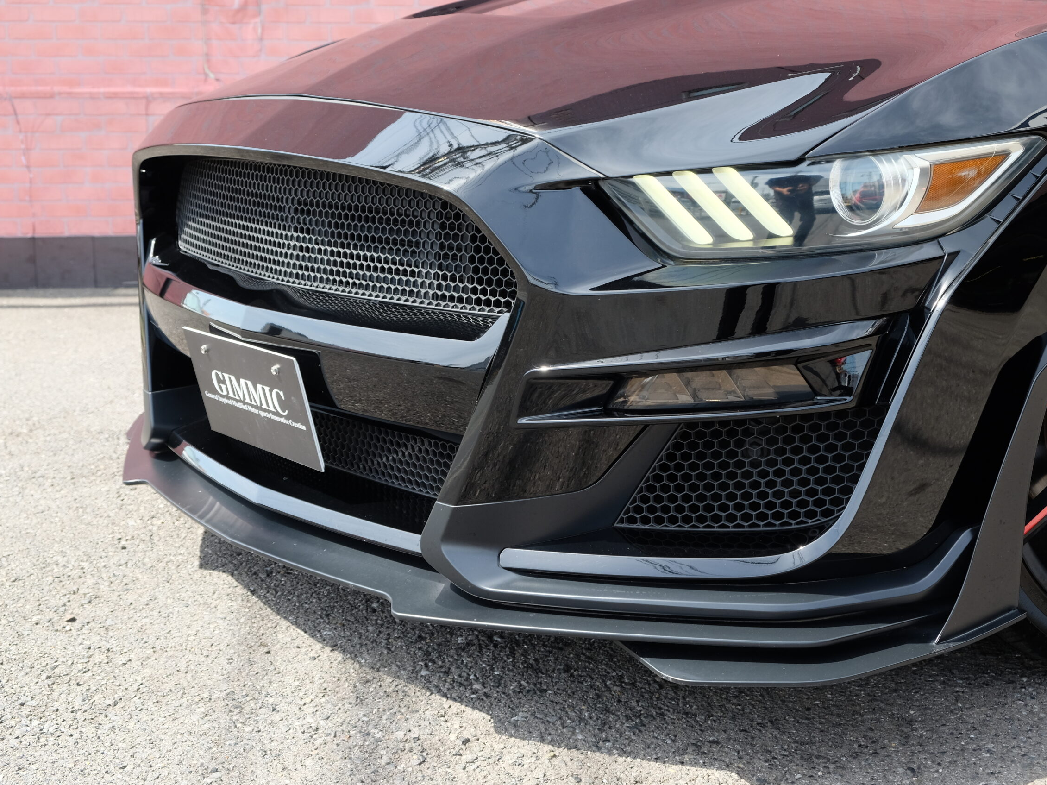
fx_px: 1482
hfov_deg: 38.9
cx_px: 575
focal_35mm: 49
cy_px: 392
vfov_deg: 29.7
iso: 400
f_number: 5.6
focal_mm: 30.2
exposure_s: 1/220
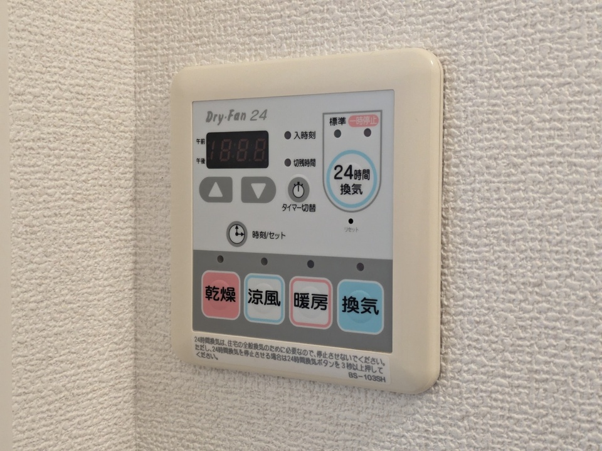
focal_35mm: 51
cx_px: 301
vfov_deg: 28.6
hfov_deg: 37.5
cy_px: 226
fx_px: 887
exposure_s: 1/120
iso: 631
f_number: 1.89
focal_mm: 5.43
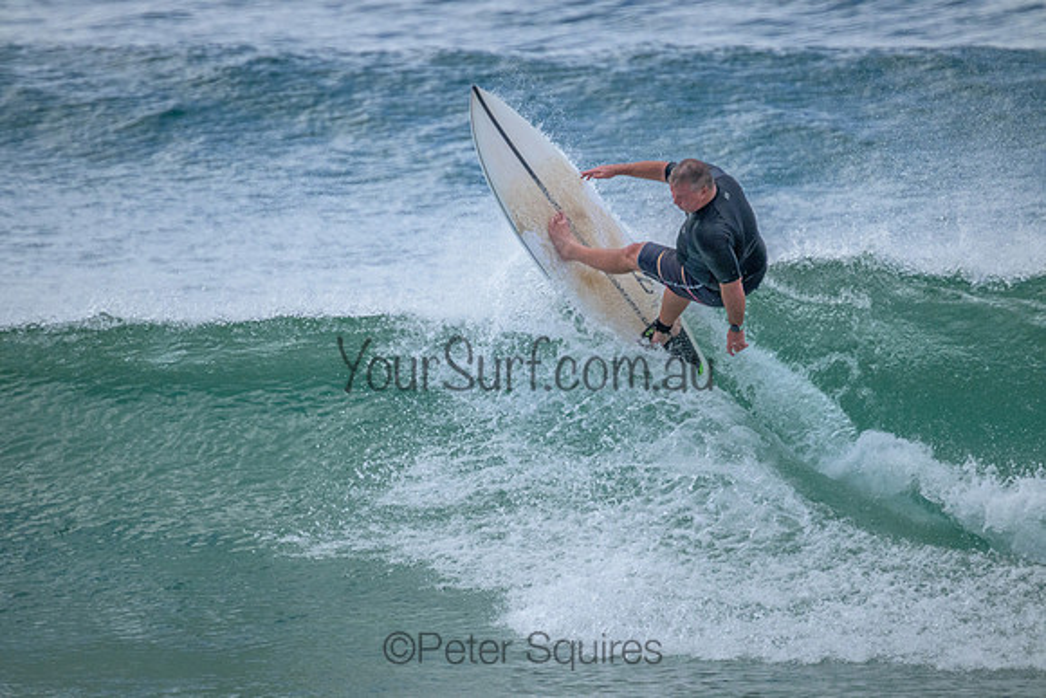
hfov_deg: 2.6
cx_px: 523
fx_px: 23249
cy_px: 349
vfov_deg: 1.7
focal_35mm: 800
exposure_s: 1/1250
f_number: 11
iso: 3600
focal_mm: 800
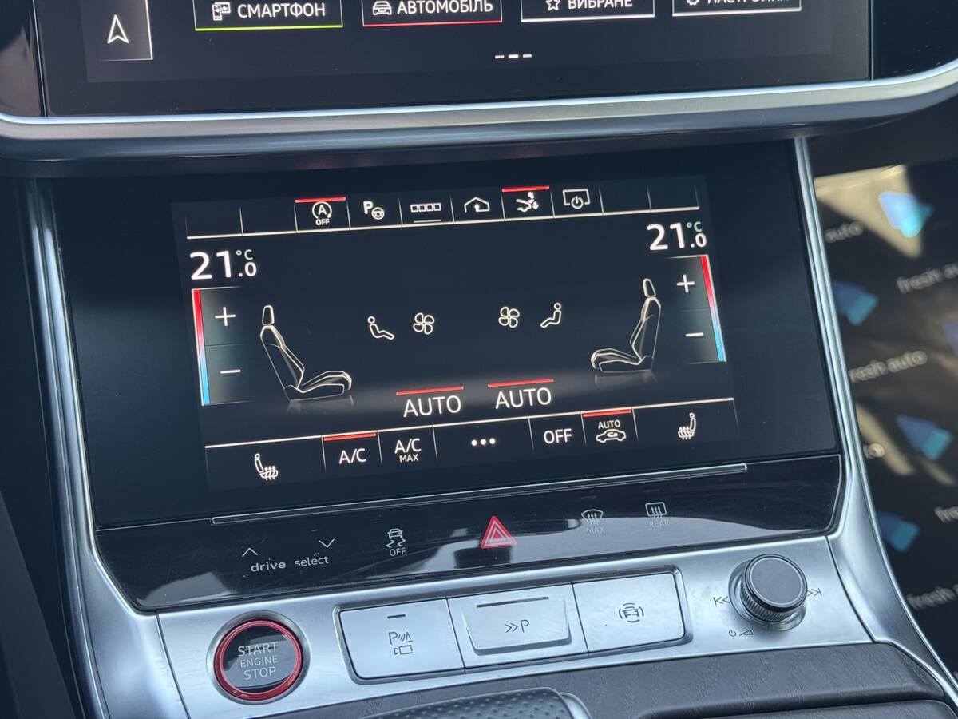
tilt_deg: -36.6
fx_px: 1328
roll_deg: -3.1
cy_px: 360
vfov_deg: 30.3
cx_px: 479
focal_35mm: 48
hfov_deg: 39.7
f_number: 1.78
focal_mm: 6.76
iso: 80
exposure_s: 1/61
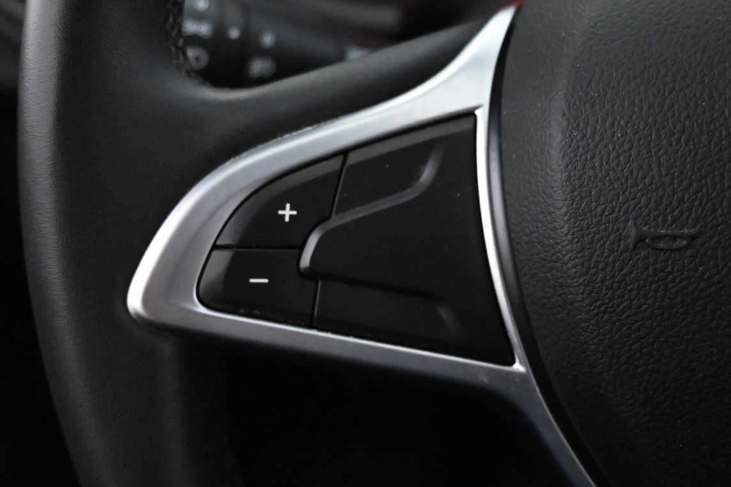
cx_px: 380
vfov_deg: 26.5
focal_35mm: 51
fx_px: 1035
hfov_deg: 38.9
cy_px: 241
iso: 8000
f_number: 4.2
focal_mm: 24
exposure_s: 1/40
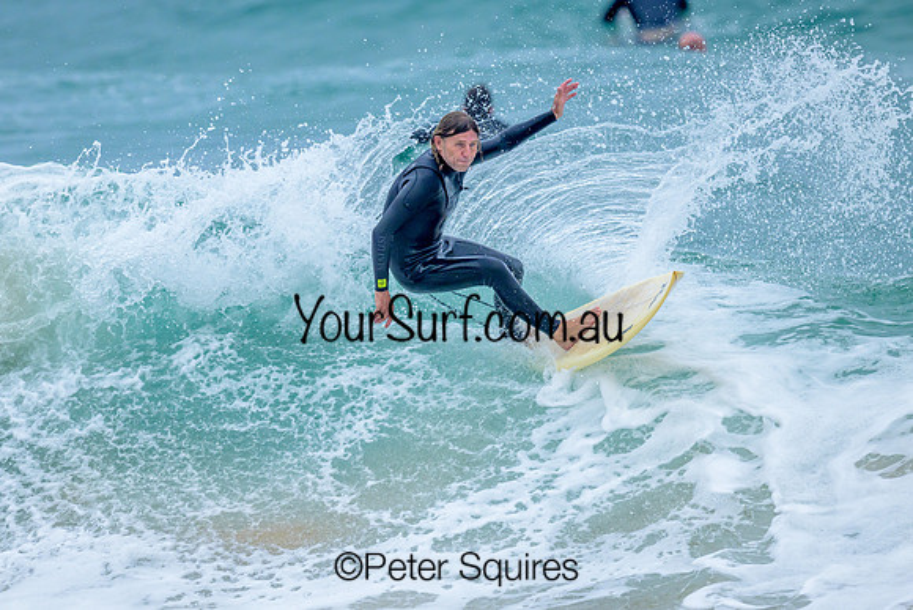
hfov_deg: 2.0
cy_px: 308
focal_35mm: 1045
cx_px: 354
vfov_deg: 1.3
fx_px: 26497
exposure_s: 1/3200
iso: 800
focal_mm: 800
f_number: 6.3
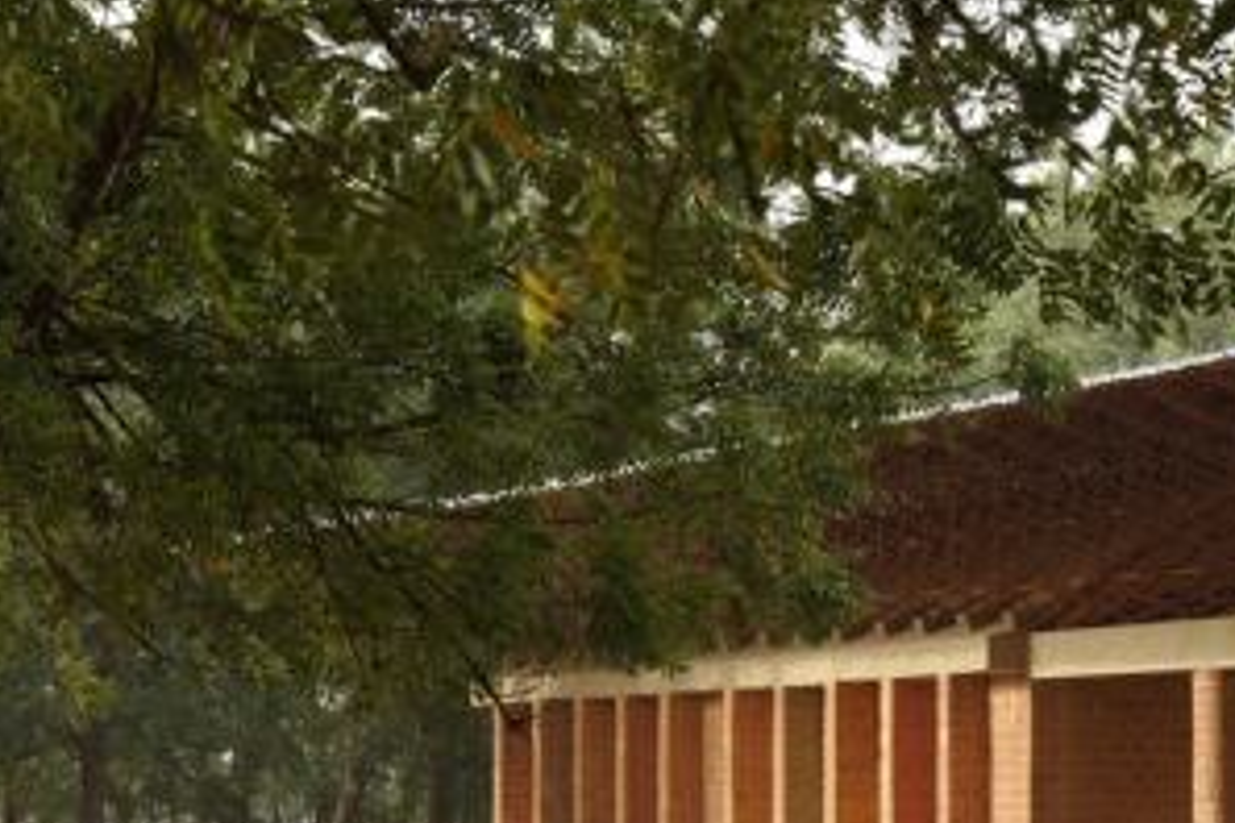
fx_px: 6209
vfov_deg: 7.6
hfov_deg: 11.1
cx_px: 1493
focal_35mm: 181
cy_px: 422
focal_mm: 70
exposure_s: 1/250
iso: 320
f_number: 8
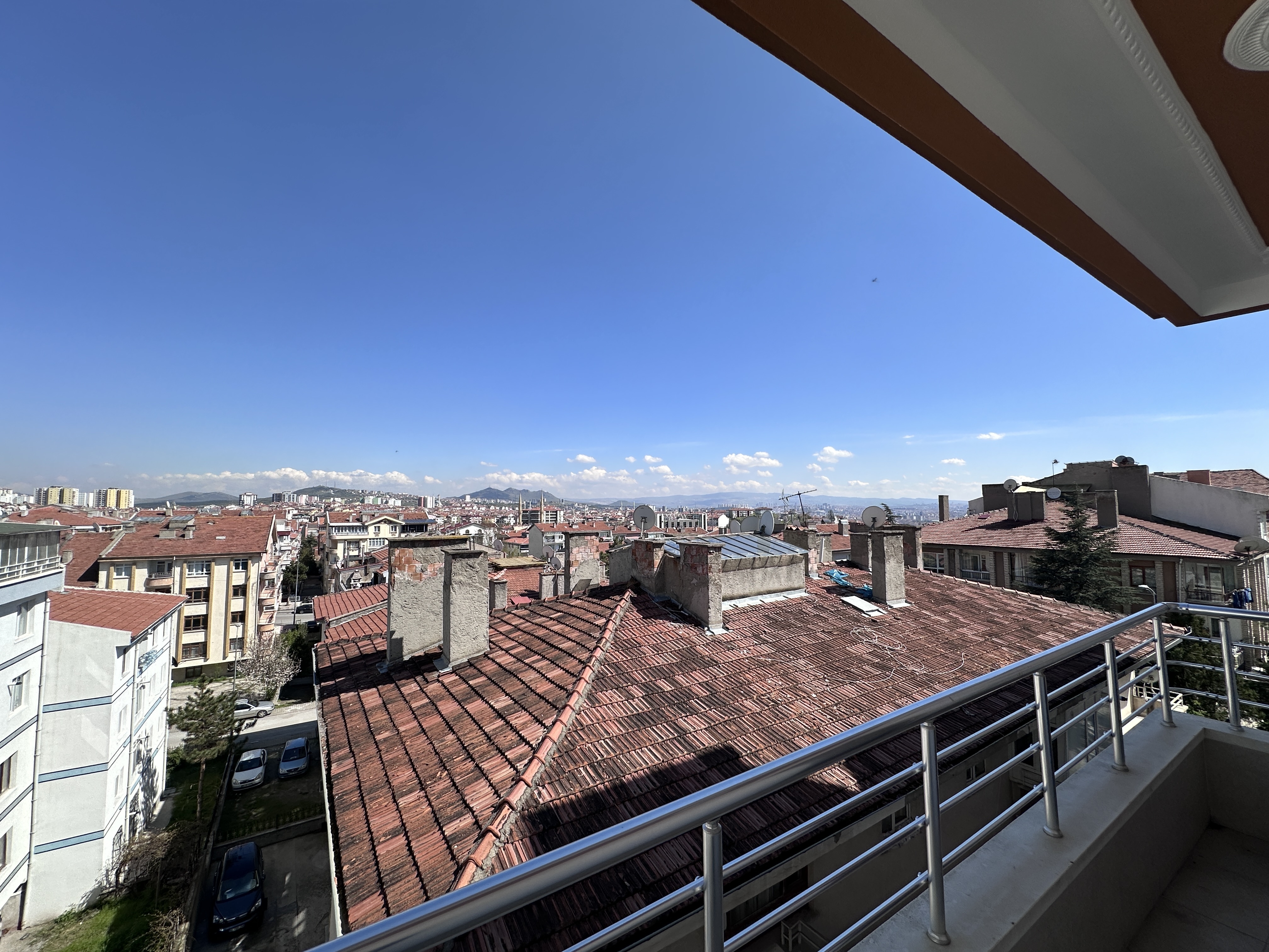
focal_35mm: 14
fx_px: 513
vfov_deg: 85.7
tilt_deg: +4.6
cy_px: 476
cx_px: 634
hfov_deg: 102.1
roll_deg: +0.1
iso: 50
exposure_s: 1/2681
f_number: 2.2
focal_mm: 2.22
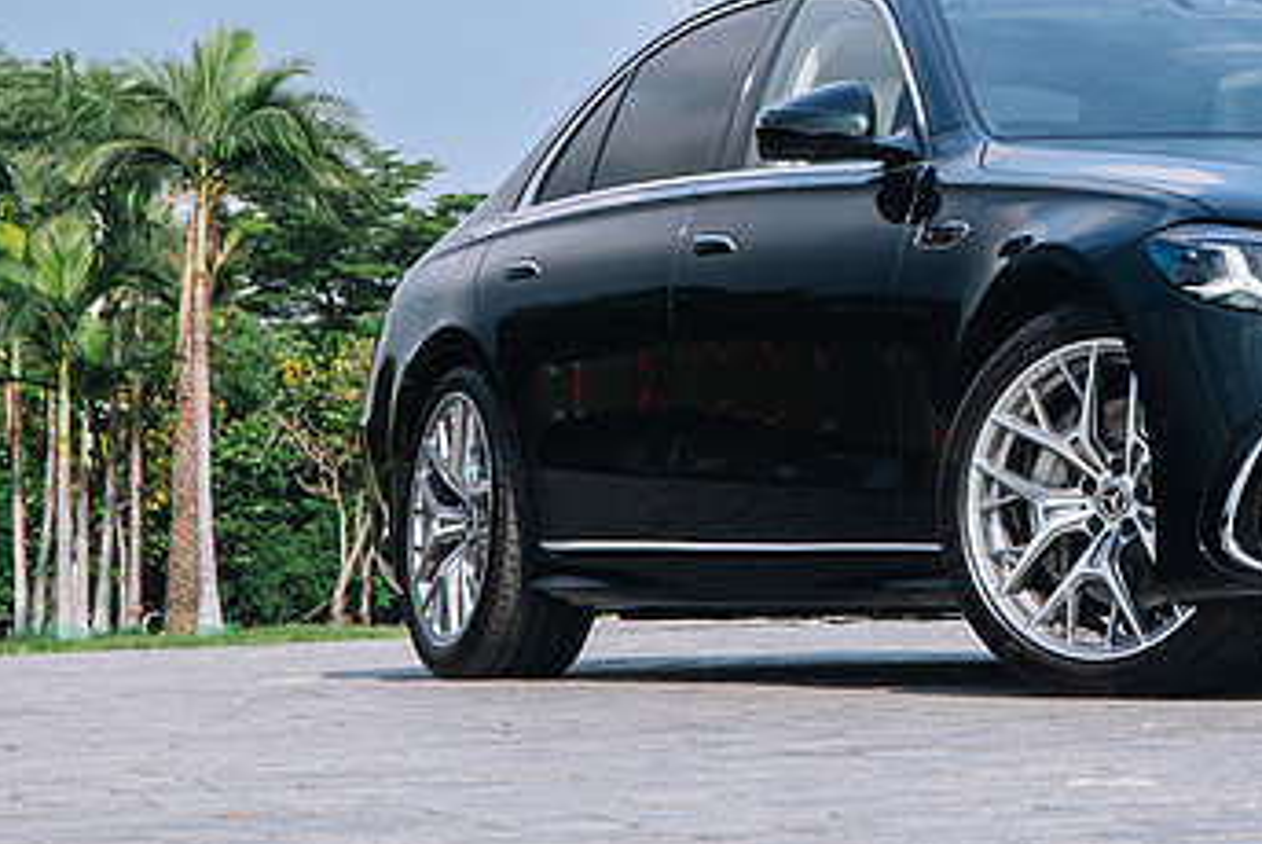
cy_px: 6
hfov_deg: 10.9
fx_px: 6526
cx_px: 1423
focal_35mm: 186
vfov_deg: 7.4
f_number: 5.6
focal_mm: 82
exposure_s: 1/160
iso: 400
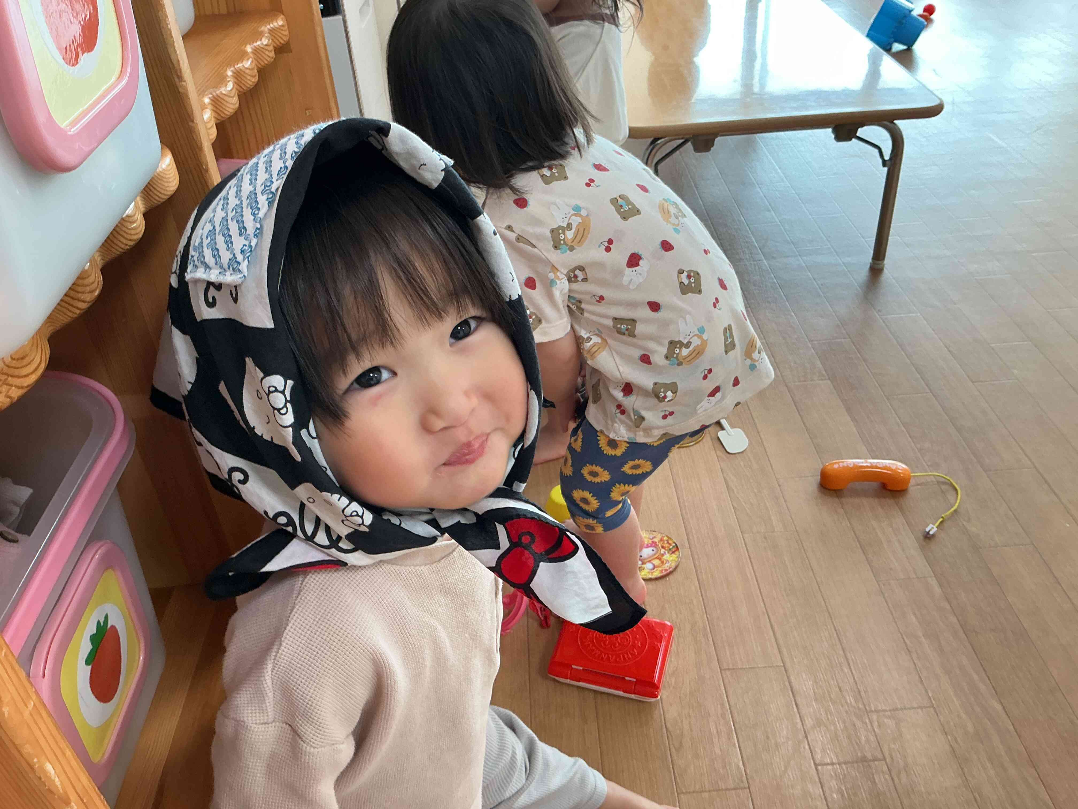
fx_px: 903
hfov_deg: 61.7
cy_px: 404
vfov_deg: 48.2
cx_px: 539
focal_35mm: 29
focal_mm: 3
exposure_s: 1/60
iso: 40
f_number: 1.8
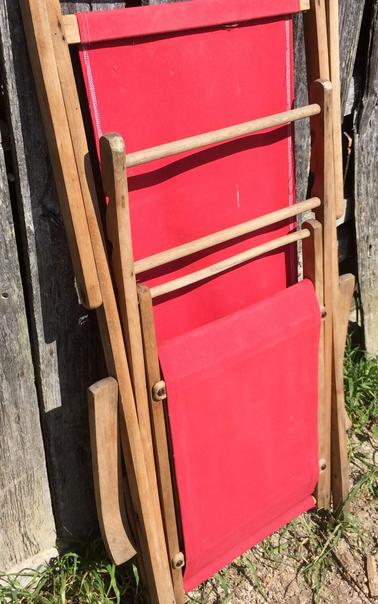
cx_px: 205
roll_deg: -2.8
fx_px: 659
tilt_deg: -31.8
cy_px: 274
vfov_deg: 49.2
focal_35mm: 40
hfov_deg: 32.0
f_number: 2.2
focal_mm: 4.15
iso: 32
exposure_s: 1/2053
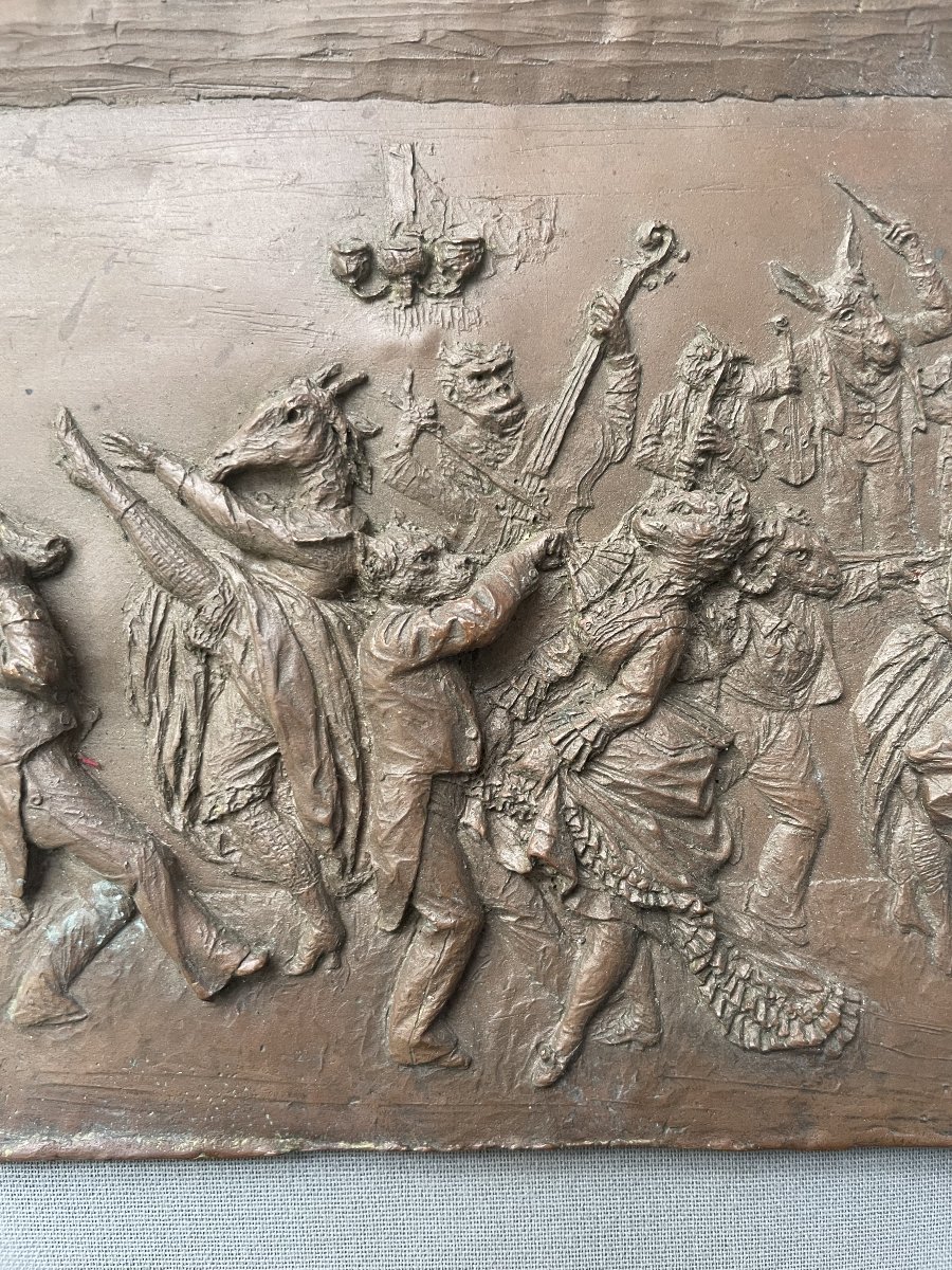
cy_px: 635
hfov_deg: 53.1
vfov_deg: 67.3
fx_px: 953
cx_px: 476
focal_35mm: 26
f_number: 1.6
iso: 125
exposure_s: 1/69
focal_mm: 4.2
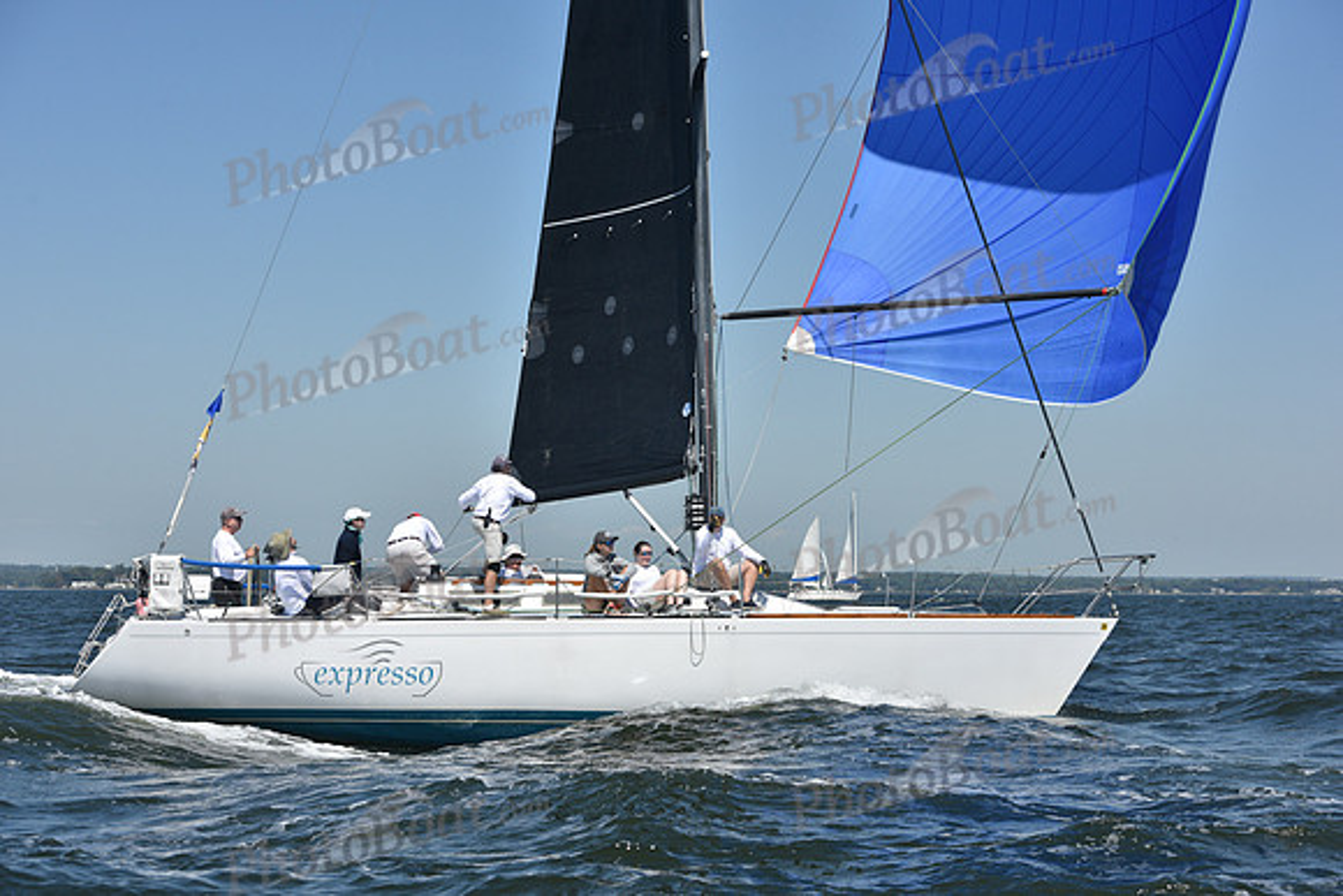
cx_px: 672
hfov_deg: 28.8
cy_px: 448
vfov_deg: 19.5
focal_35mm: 70
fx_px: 2612
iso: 250
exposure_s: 1/1250
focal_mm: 70
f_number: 9
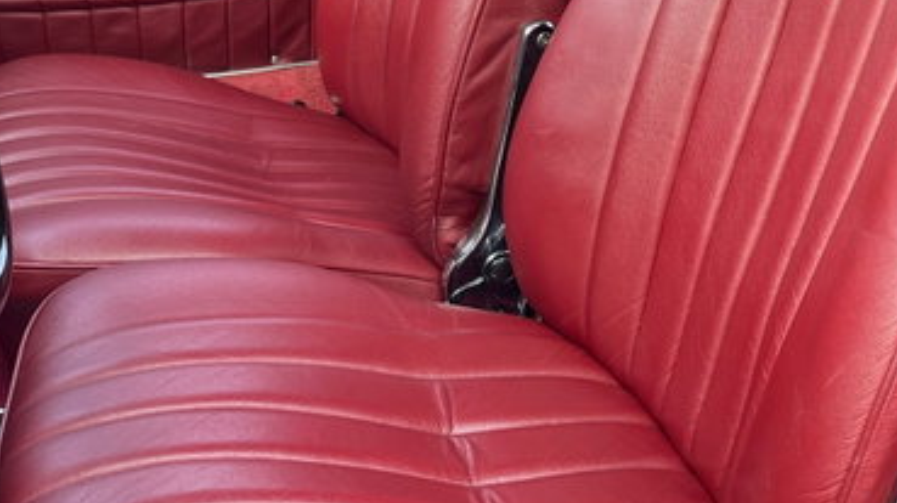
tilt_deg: -23.7
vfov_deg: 20.3
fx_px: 1402
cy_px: 199
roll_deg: -2.6
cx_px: 467
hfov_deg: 35.5
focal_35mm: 59
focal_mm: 5.1
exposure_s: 1/121
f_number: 1.6
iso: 80
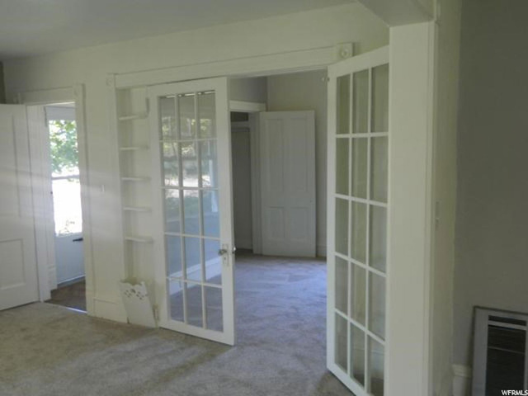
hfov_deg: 58.4
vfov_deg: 45.4
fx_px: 473
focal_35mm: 31
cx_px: 264
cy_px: 198
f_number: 3.2
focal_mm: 5.6
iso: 200
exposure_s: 1/40
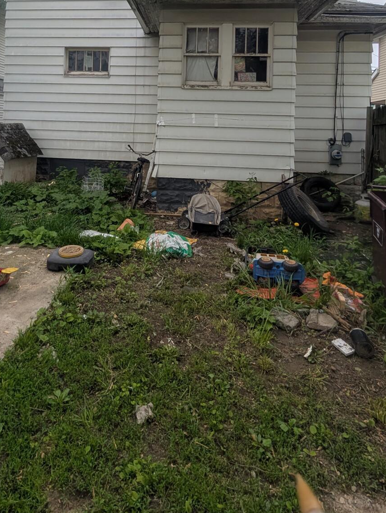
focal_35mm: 21
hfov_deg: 63.1
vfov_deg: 73.0
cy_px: 124
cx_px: 159
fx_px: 312
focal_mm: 2.02
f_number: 1.7
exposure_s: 1/813
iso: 49
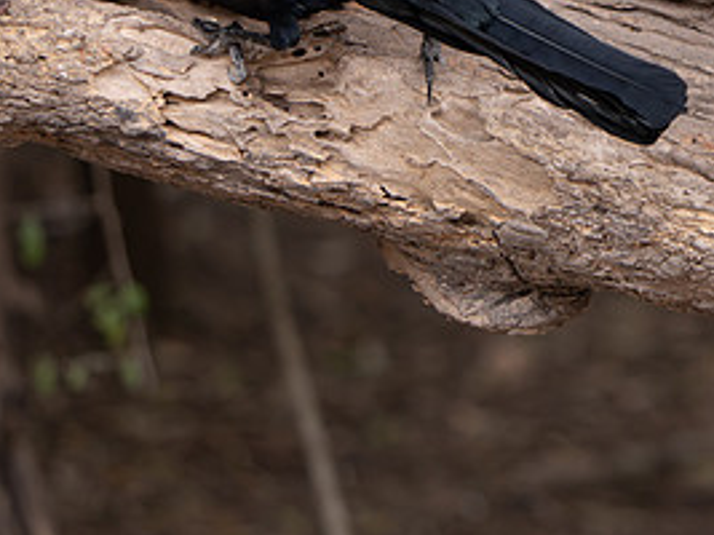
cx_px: 746
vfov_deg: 1.5
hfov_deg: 2.0
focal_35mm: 1008
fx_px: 20782
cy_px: 146
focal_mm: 482
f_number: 9
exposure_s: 1/800
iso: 4000
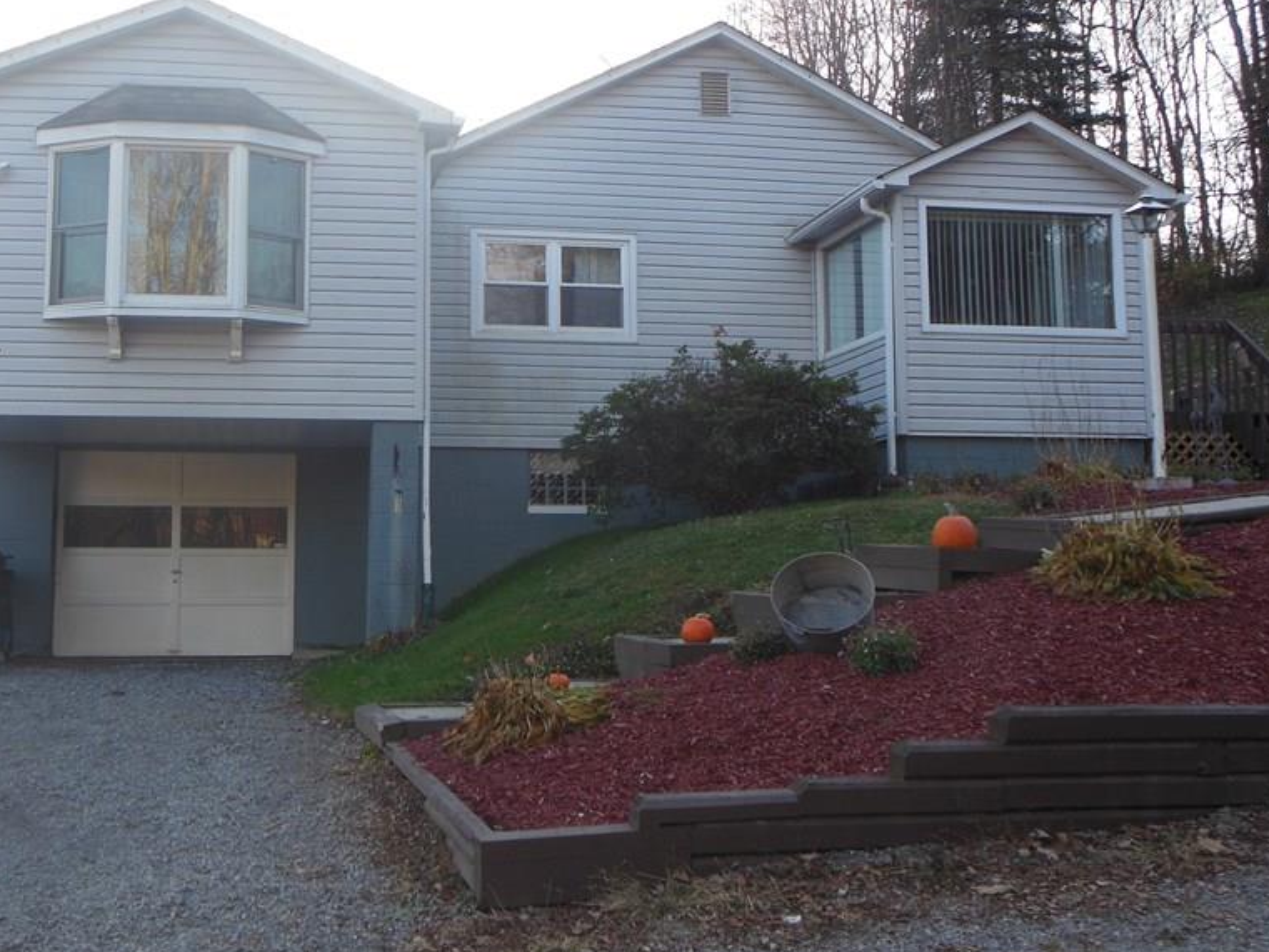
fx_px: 1430
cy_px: 412
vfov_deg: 36.8
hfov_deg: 47.4
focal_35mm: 39
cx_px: 464
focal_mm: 5.2
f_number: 3.3
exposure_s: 1/200
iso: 125
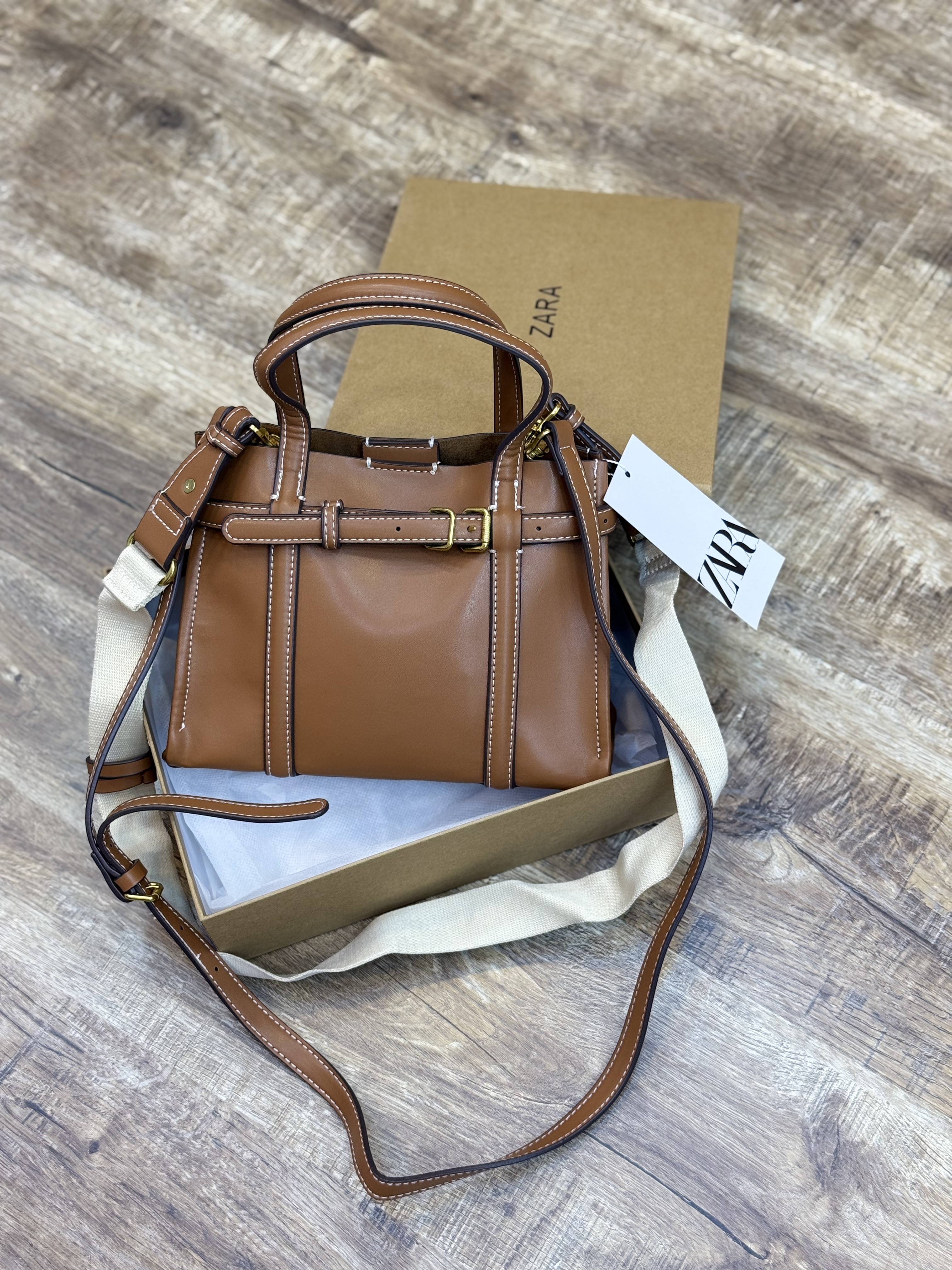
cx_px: 476
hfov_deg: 30.3
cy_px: 635
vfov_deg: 39.7
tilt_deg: -62.5
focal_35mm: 48
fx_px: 1760
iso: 64
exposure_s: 1/100
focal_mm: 6.76
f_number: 1.78
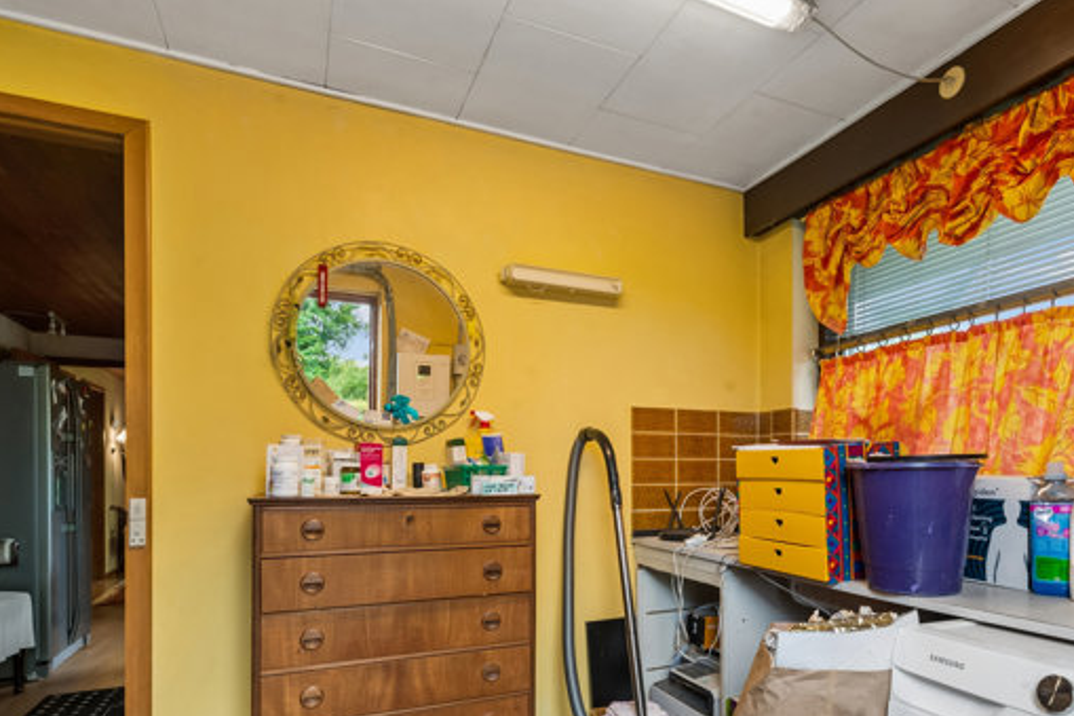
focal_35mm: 22
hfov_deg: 77.9
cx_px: 635
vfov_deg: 56.0
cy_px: 476
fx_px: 656
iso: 200
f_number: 10
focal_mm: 14
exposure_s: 1/10
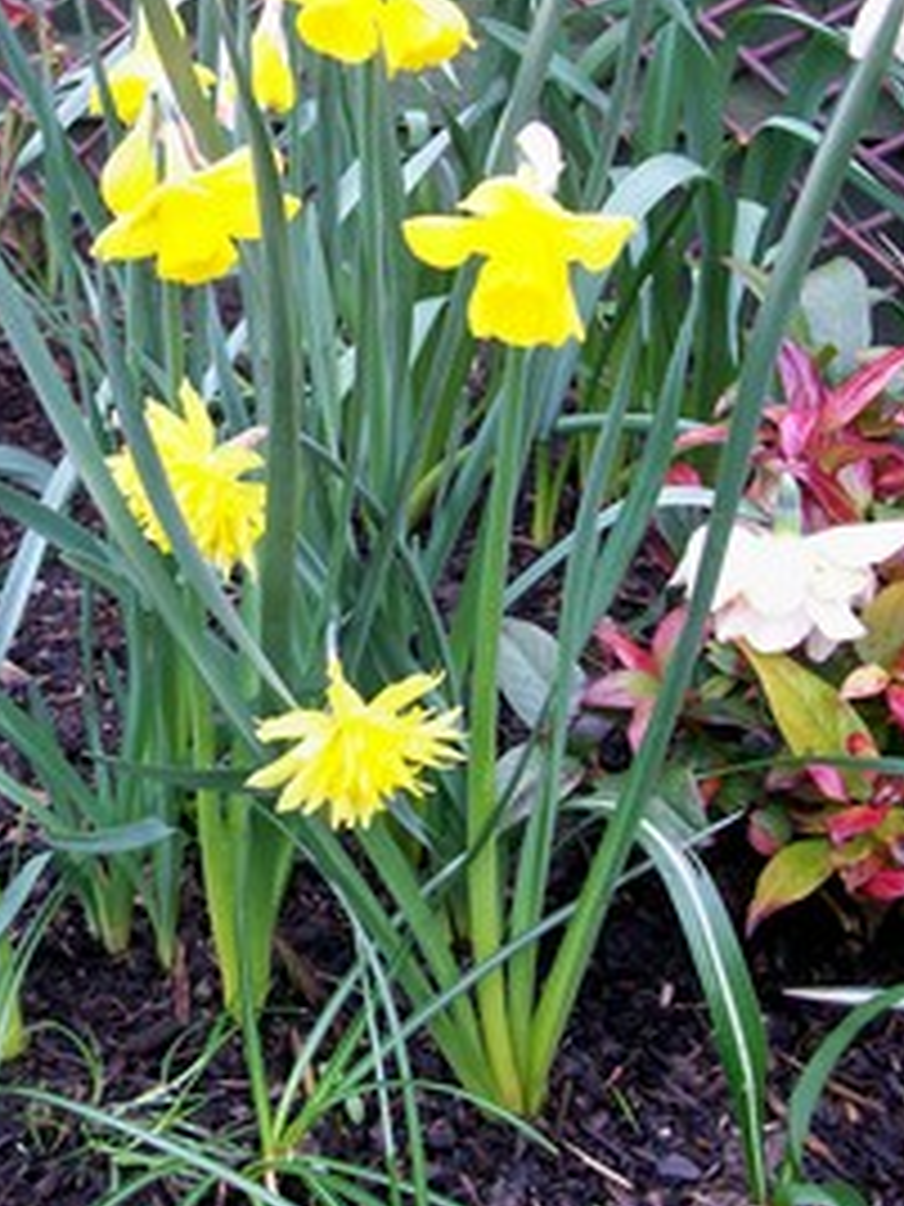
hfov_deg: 24.5
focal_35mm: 59
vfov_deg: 32.4
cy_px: 400
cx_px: 220
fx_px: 2054
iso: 80
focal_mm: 6
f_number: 2.7
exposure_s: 1/73.7
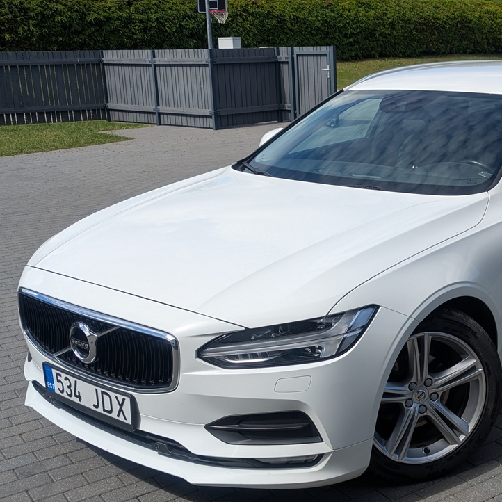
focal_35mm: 49
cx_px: 368
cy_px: 245
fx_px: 804
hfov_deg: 34.1
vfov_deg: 34.7
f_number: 1.89
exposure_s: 1/2092
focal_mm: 5.43
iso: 46
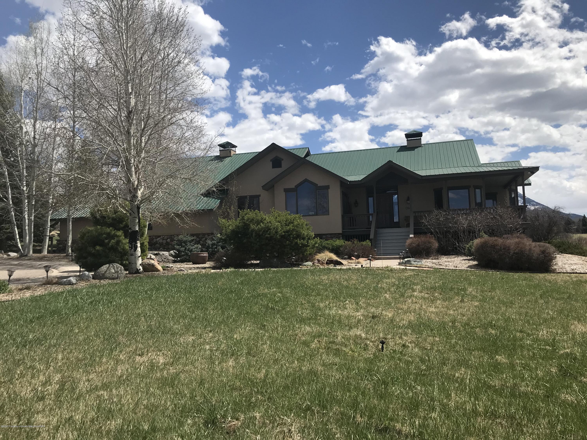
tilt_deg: +4.2
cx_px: 294
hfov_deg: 63.4
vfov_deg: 49.7
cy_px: 220
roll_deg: +1.6
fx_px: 475
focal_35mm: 28
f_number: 1.8
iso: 20
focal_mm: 3.99
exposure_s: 1/3831
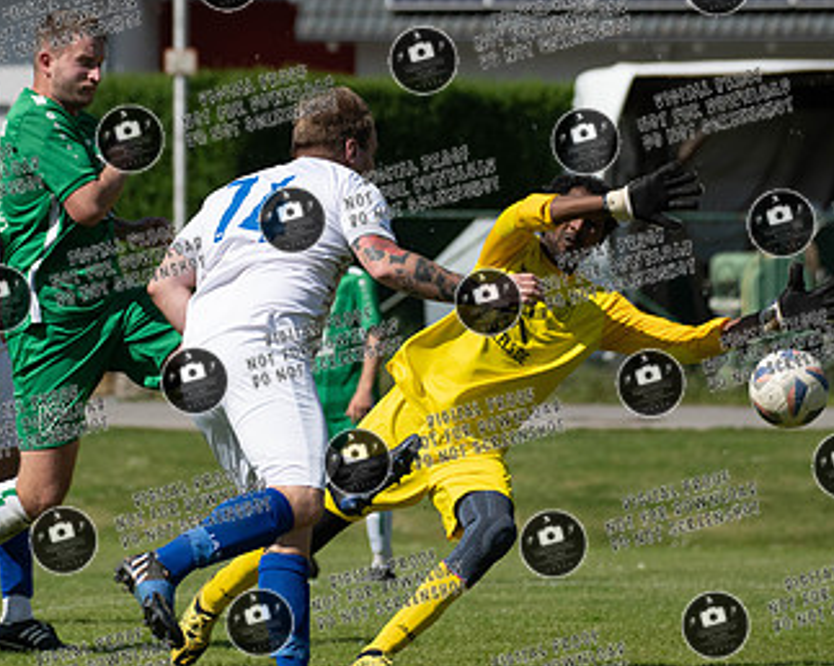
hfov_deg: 5.6
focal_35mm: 347
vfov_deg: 4.5
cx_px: 314
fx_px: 8560
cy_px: 235
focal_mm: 200
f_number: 5.6
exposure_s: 1/8000
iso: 800
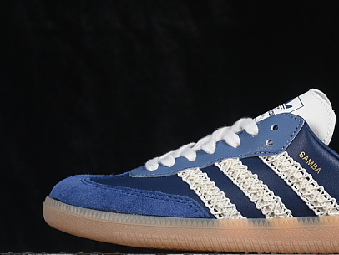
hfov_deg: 13.8
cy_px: 113
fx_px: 1391
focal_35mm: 142
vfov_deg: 10.5
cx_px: 264
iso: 160
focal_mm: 50
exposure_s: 1/80
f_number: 8
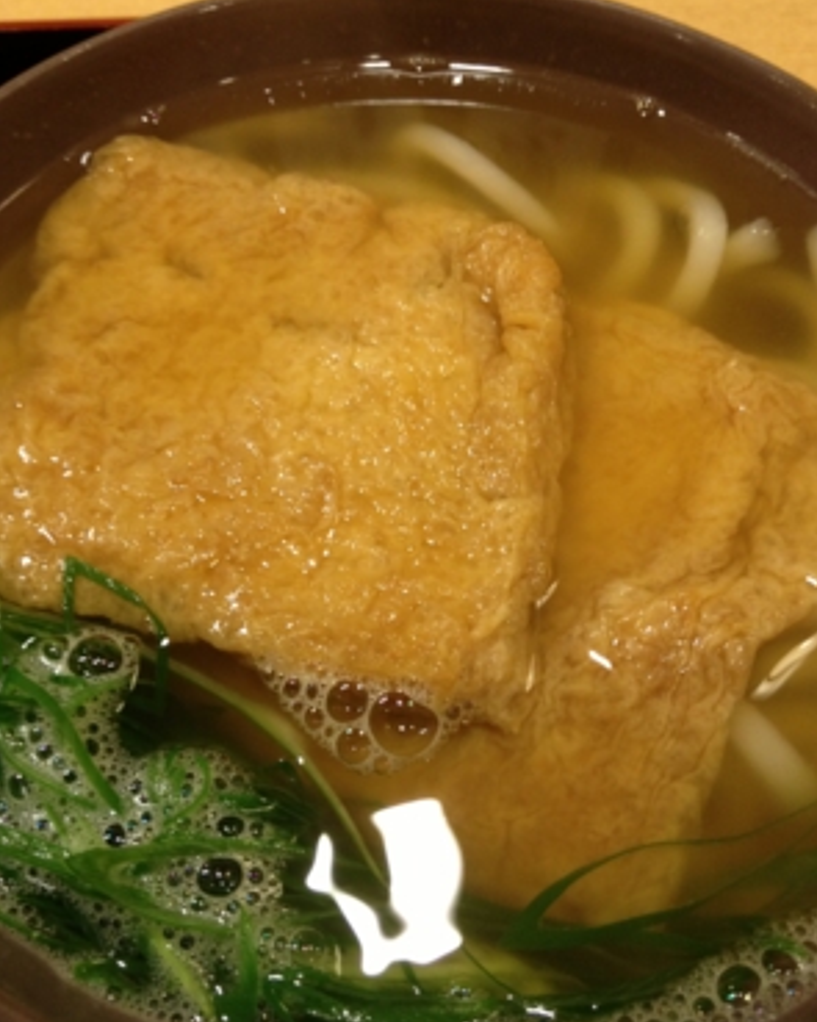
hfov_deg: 40.1
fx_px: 1119
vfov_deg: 49.1
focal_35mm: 37
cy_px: 490
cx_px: 413
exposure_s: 1/20
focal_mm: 4.28
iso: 160
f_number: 2.4
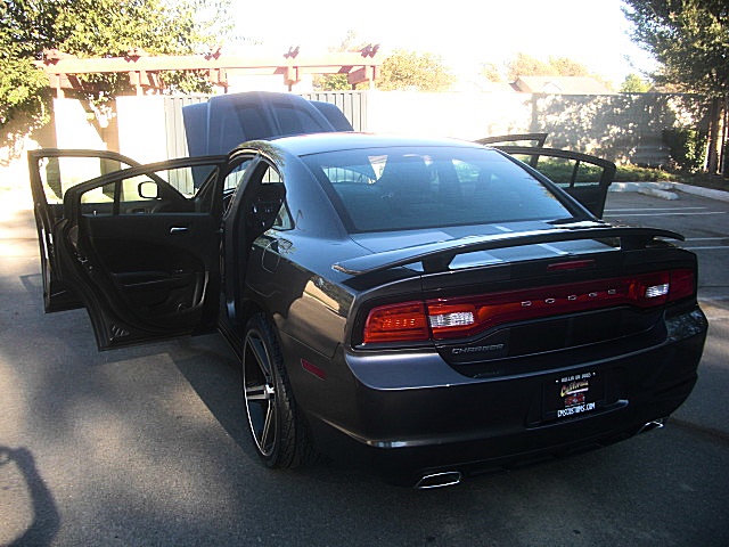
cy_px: 274
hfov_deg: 51.4
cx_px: 364
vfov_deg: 39.7
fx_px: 758
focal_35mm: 36
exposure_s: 1/125
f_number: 2.8
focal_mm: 6.3
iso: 50
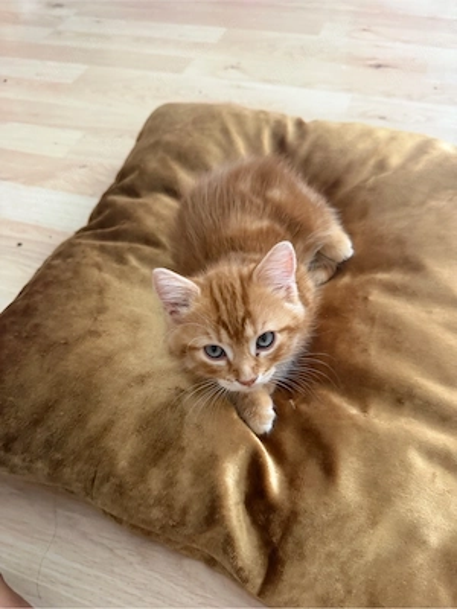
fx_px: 422
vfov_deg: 71.6
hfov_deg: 56.8
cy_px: 304
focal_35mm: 24
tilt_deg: -54.9
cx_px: 228
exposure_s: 1/50
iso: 320
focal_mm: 6.76
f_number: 1.78
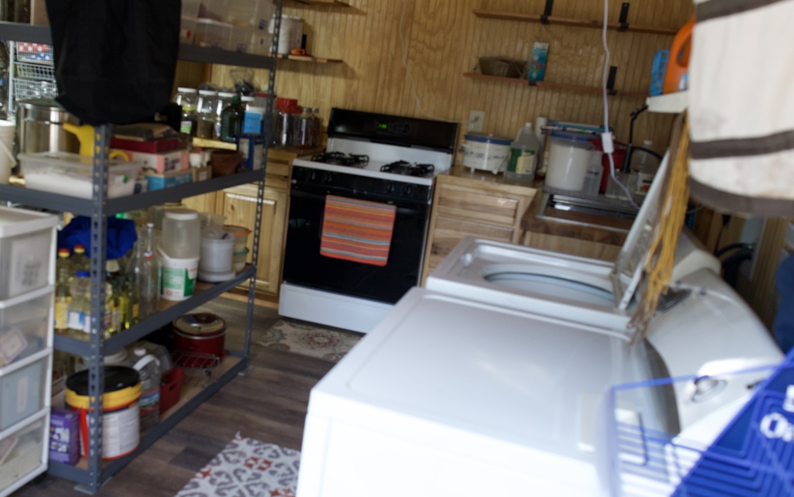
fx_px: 758
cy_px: 258
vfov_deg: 36.3
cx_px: 324
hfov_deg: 55.0
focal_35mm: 35
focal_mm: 24
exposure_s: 1/160
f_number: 4
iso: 1000
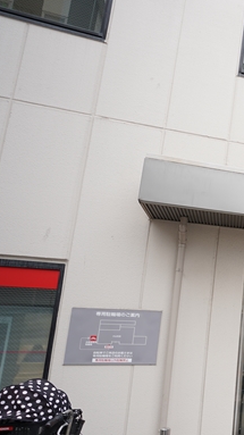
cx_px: 435
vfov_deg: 56.0
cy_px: 272
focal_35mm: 35
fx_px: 403
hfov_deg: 21.8
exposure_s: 1/80
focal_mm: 16
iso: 100
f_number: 2.8
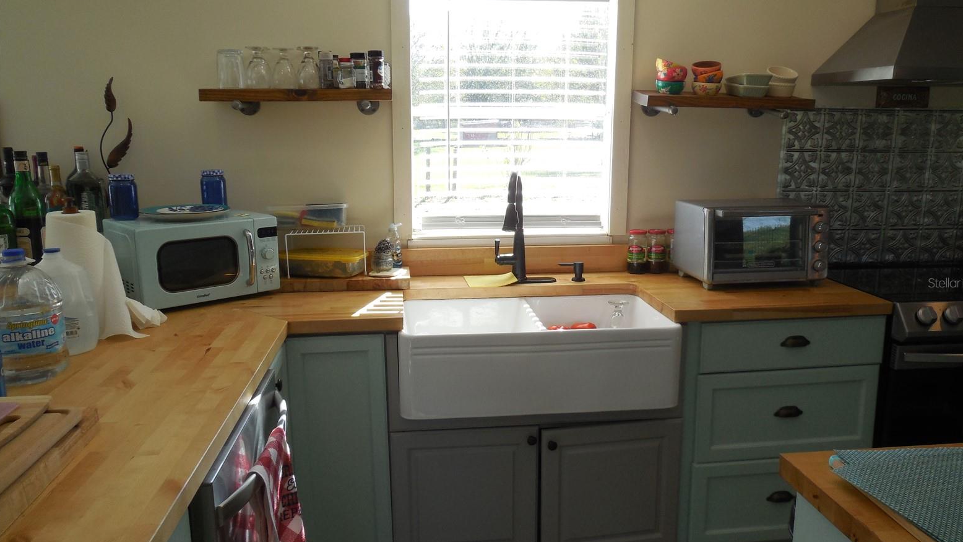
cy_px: 282
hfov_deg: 67.9
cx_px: 491
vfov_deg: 41.5
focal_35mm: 28
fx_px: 715
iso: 125
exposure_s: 1/200
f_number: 3.1
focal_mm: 4.5
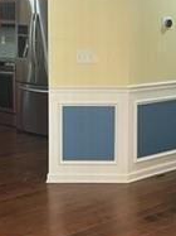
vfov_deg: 22.0
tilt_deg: -6.4
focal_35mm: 89
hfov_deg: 16.6
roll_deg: +0.5
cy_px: 92
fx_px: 604
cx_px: 97
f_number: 1.6
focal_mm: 4.2
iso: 320
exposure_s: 1/59
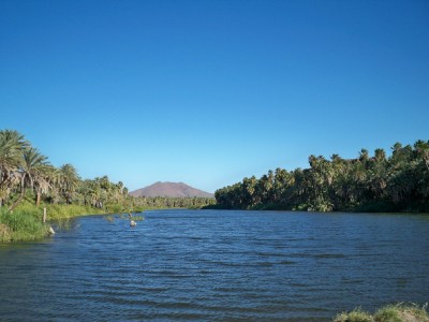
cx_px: 214
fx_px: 434
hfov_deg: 52.6
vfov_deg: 40.7
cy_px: 161
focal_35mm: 35
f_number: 4.7
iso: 64
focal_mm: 6.3
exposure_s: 1/400
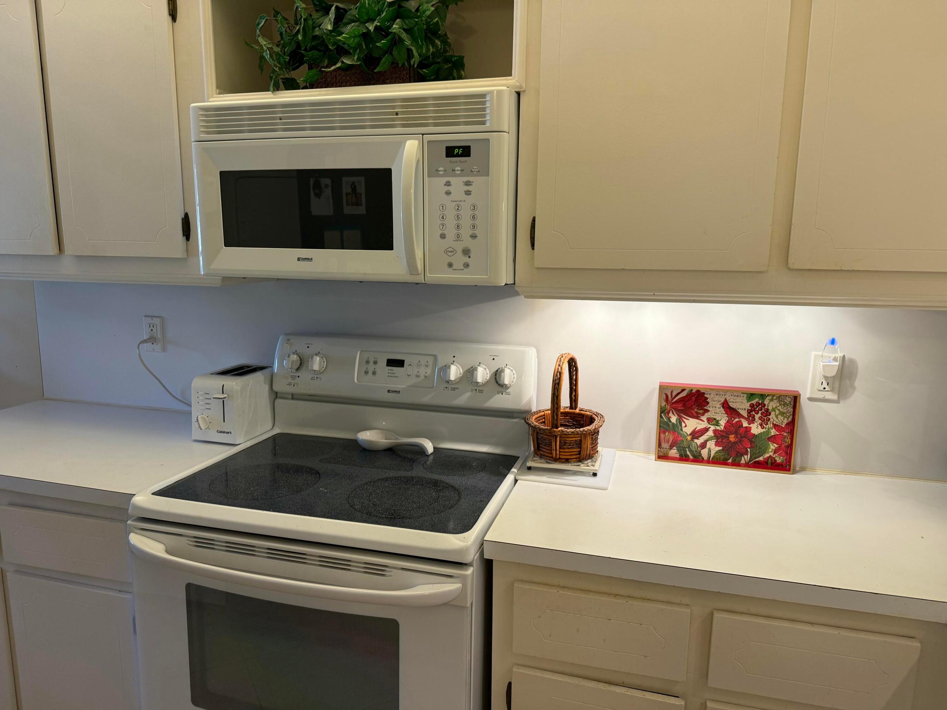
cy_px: 355
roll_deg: -1.3
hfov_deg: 71.6
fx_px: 657
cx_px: 474
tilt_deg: -9.3
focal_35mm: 24
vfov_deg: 56.8
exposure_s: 1/60
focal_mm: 6.76
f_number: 1.78
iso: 125
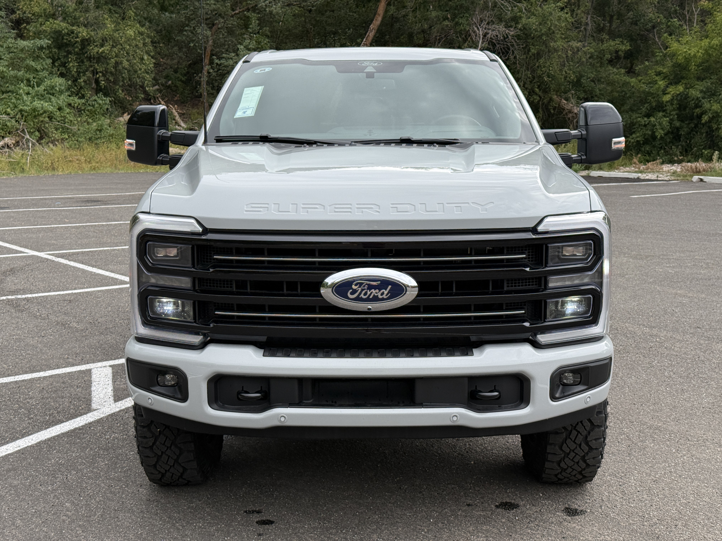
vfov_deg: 30.3
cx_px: 361
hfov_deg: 39.7
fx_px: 1001
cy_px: 270
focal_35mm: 48
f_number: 1.78
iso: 64
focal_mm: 6.76
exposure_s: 1/1931
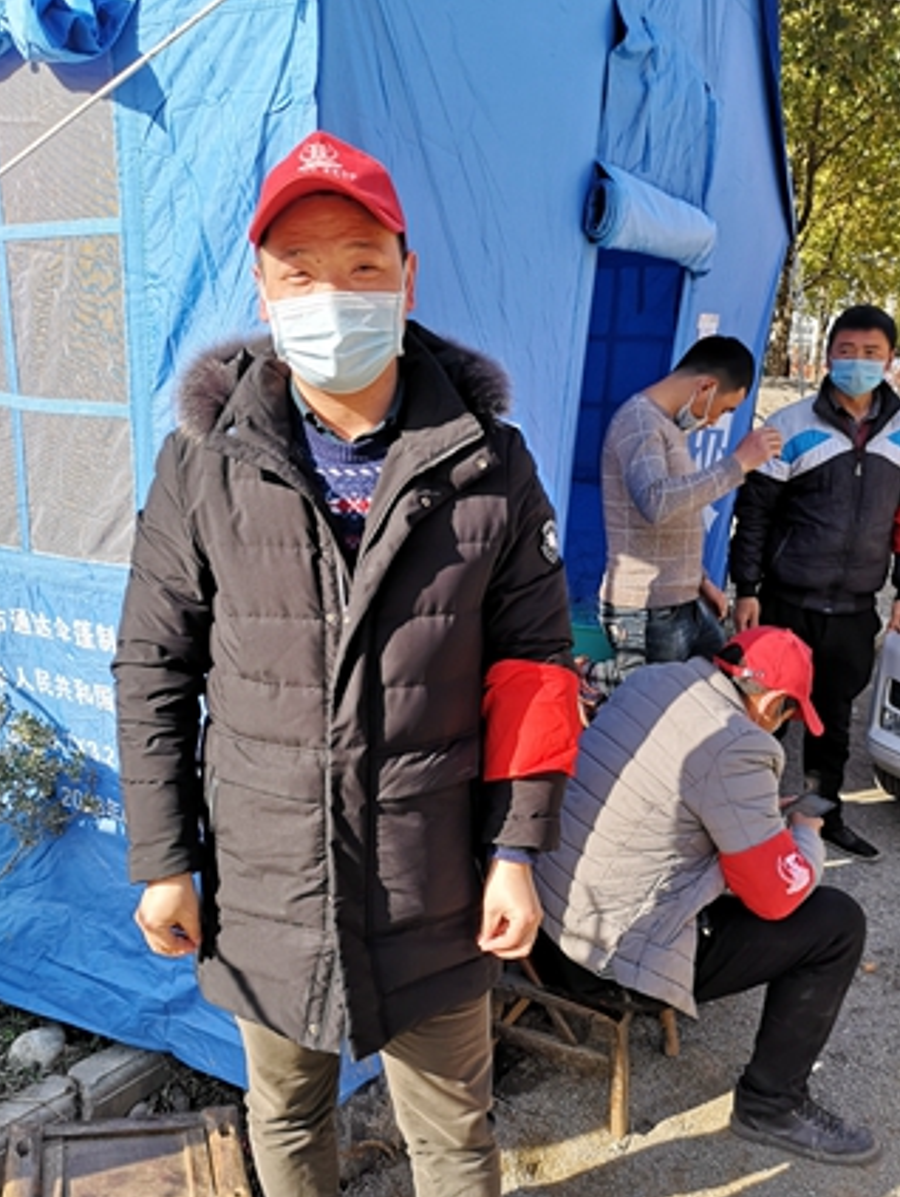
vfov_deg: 53.6
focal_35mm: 34
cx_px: 425
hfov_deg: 41.8
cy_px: 700
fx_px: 1177
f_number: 1.8
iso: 50
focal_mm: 5.58
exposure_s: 1/1171
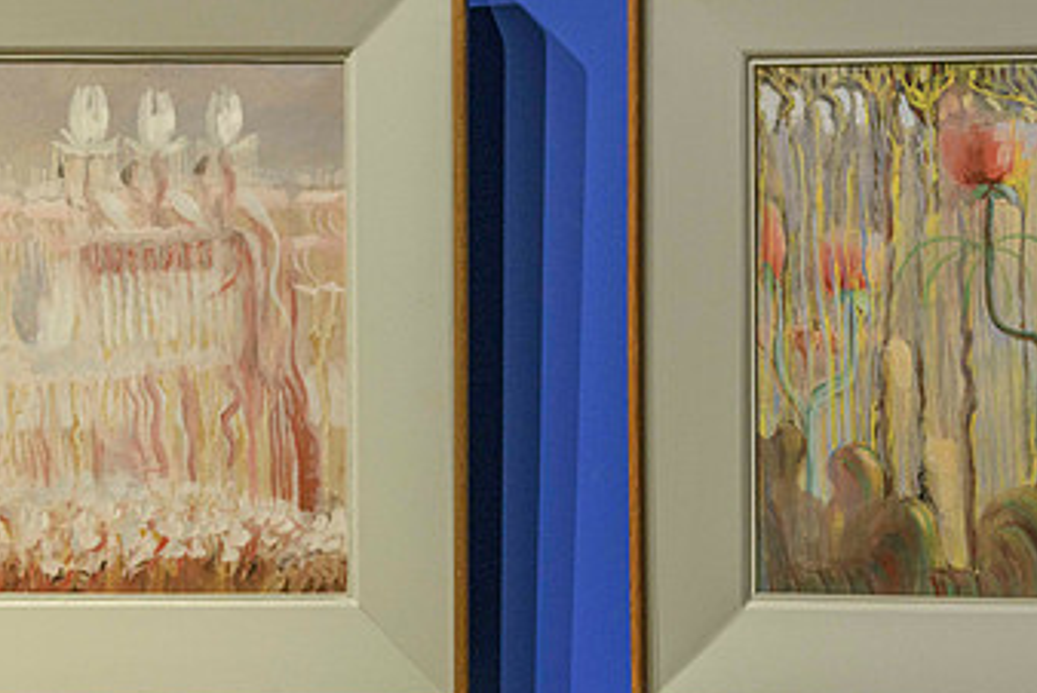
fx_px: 2076
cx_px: 586
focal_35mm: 72
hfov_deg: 28.0
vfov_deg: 19.0
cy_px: 369
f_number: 2.8
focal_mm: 42
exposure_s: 1/100
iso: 2500
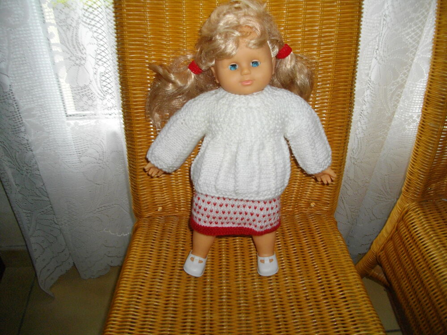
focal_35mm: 32
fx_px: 413
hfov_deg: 56.8
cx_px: 224
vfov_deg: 44.2
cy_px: 168
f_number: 2.9
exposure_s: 1/50
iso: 200
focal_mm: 5.7
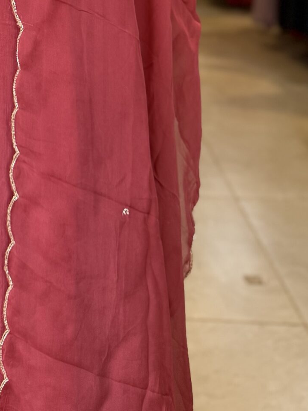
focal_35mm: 64
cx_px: -43
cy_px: -103
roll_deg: -0.1
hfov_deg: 21.6
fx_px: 759
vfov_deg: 26.4
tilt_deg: -3.7
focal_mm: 6.76
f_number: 1.78
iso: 80
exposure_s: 1/100
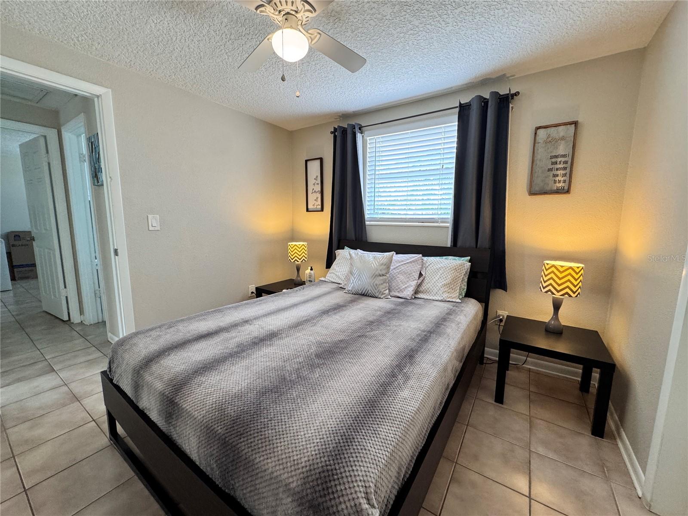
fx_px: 278
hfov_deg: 102.1
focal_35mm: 14
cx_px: 344
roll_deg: -0.7
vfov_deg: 85.7
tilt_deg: -8.9
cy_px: 258
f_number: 2.2
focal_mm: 2.22
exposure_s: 1/120
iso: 250
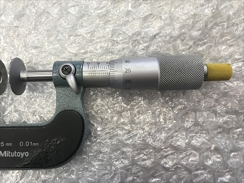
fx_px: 197
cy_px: 92
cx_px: 122
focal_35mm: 28
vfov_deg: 49.7
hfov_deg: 63.4
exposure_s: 1/30
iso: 40
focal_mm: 3.99
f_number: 1.8
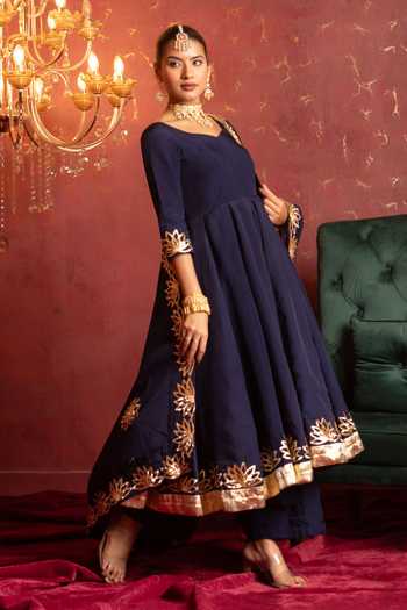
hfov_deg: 27.0
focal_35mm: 50
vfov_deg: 39.6
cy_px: 305
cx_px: 204
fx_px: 848
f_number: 4
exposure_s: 1/160
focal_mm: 50
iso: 160
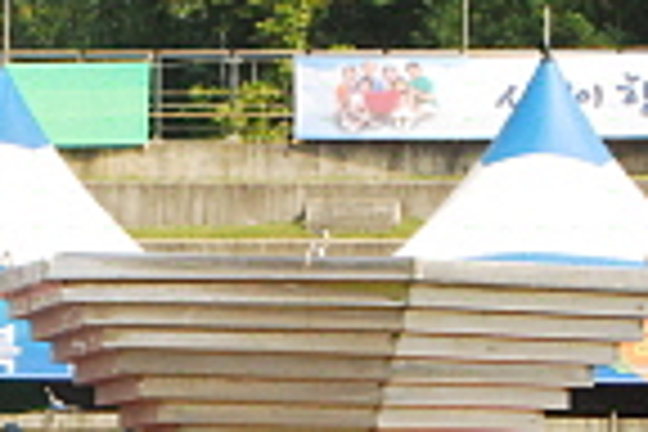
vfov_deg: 6.9
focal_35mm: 198
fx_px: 3564
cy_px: 151
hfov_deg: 10.3
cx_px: 76
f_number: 14
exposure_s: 1/500
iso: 1250
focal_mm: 38
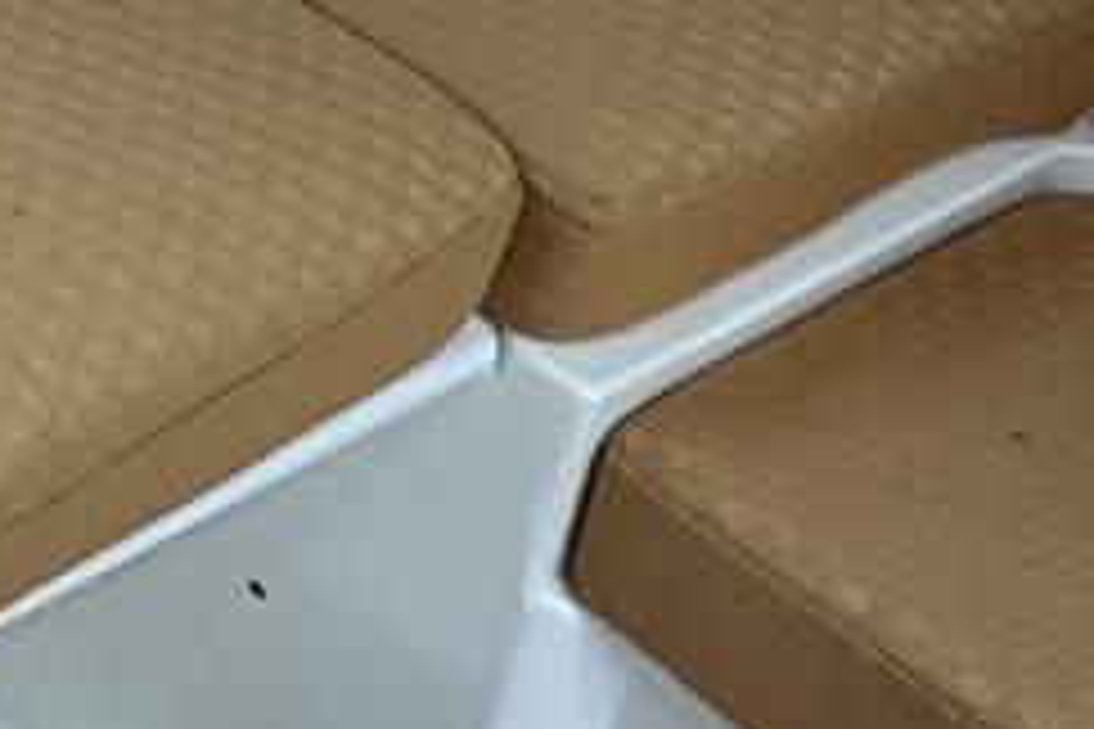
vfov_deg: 15.2
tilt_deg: -17.2
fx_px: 2188
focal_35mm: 72
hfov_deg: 18.4
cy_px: -747
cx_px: -1103
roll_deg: +0.4
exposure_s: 1/99
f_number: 2.2
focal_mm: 2.22
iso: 200
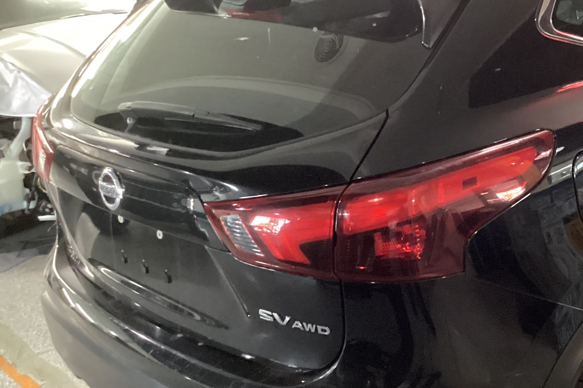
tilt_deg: -24.4
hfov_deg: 36.9
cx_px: 464
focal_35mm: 52
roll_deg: +3.4
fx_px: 842
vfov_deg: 25.9
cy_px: 249
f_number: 2.4
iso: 640
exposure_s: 1/20
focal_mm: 3.3
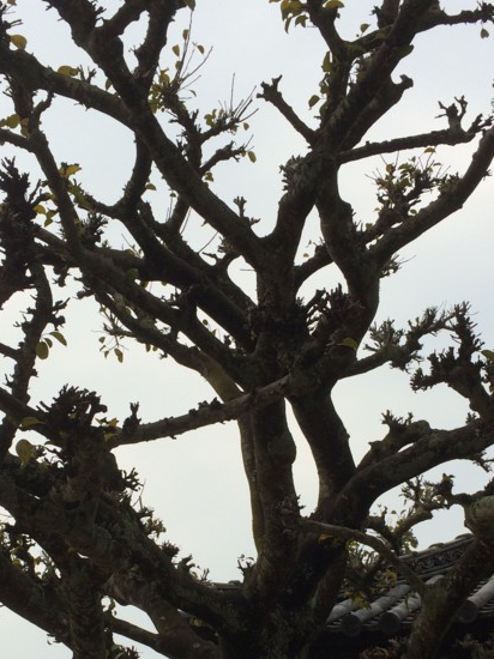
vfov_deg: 34.8
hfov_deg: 27.0
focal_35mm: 54
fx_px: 1028
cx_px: 217
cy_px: 491
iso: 32
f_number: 2.2
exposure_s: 1/3425
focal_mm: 4.15
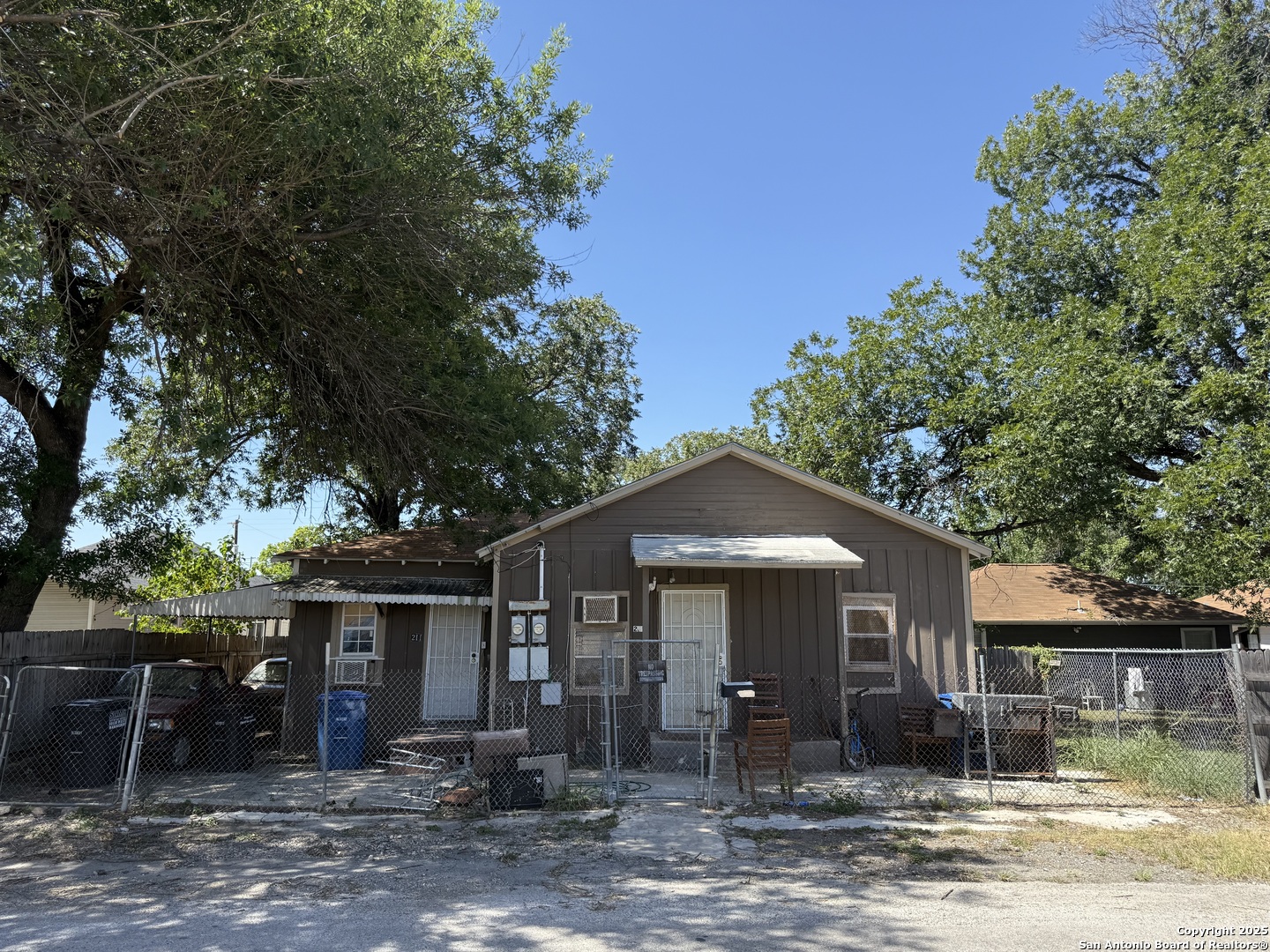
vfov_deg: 56.8
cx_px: 635
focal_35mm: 24
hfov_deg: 71.6
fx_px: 881
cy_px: 476
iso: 80
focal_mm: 6.76
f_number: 1.78
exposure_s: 1/1689
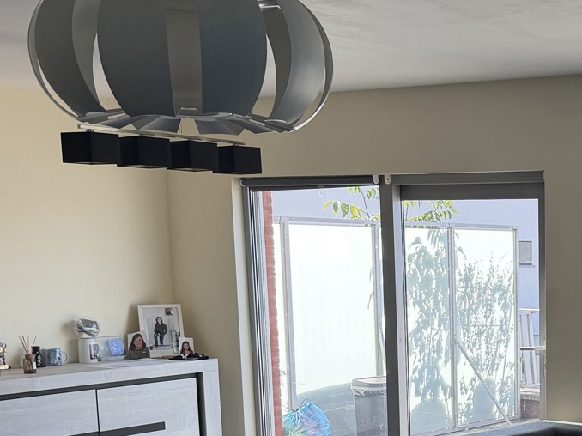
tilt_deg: -10.3
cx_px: 610
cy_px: 433
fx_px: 1143
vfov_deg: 20.9
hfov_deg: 26.7
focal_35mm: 68
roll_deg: -0.1
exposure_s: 1/643
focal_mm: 6.76
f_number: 1.78
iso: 100
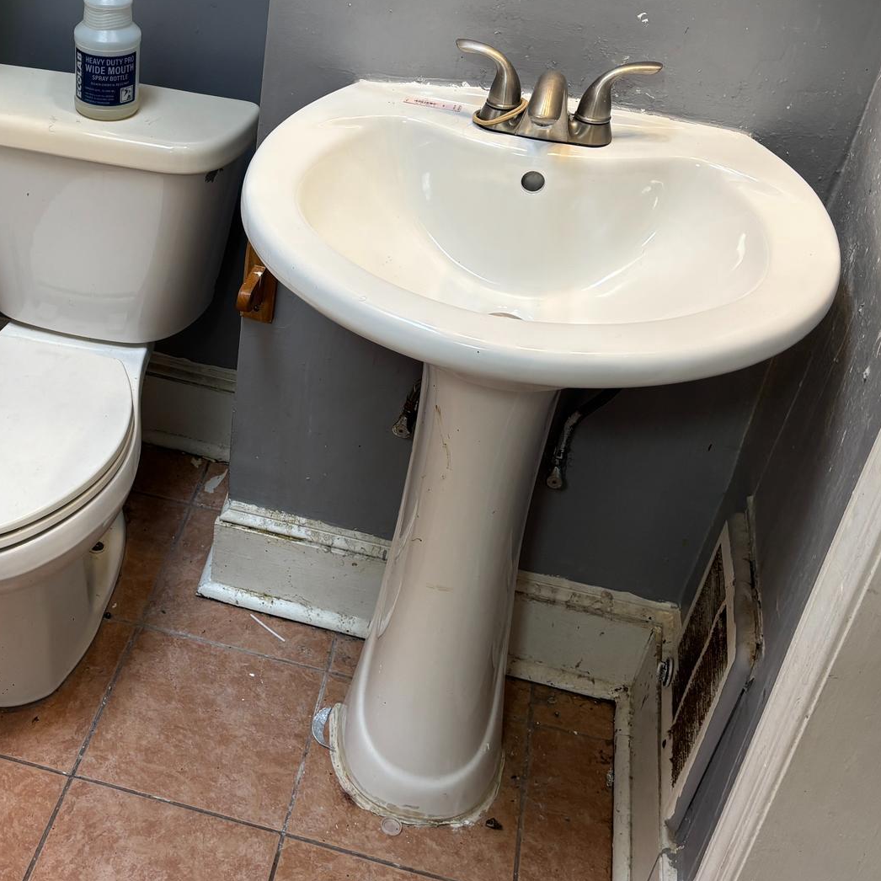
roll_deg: -2.0
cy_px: 318
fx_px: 1296
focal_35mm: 45
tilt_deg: -33.5
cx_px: 143
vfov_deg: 37.3
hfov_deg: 36.0
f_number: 1.6
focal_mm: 5.96
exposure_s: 1/60
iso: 80
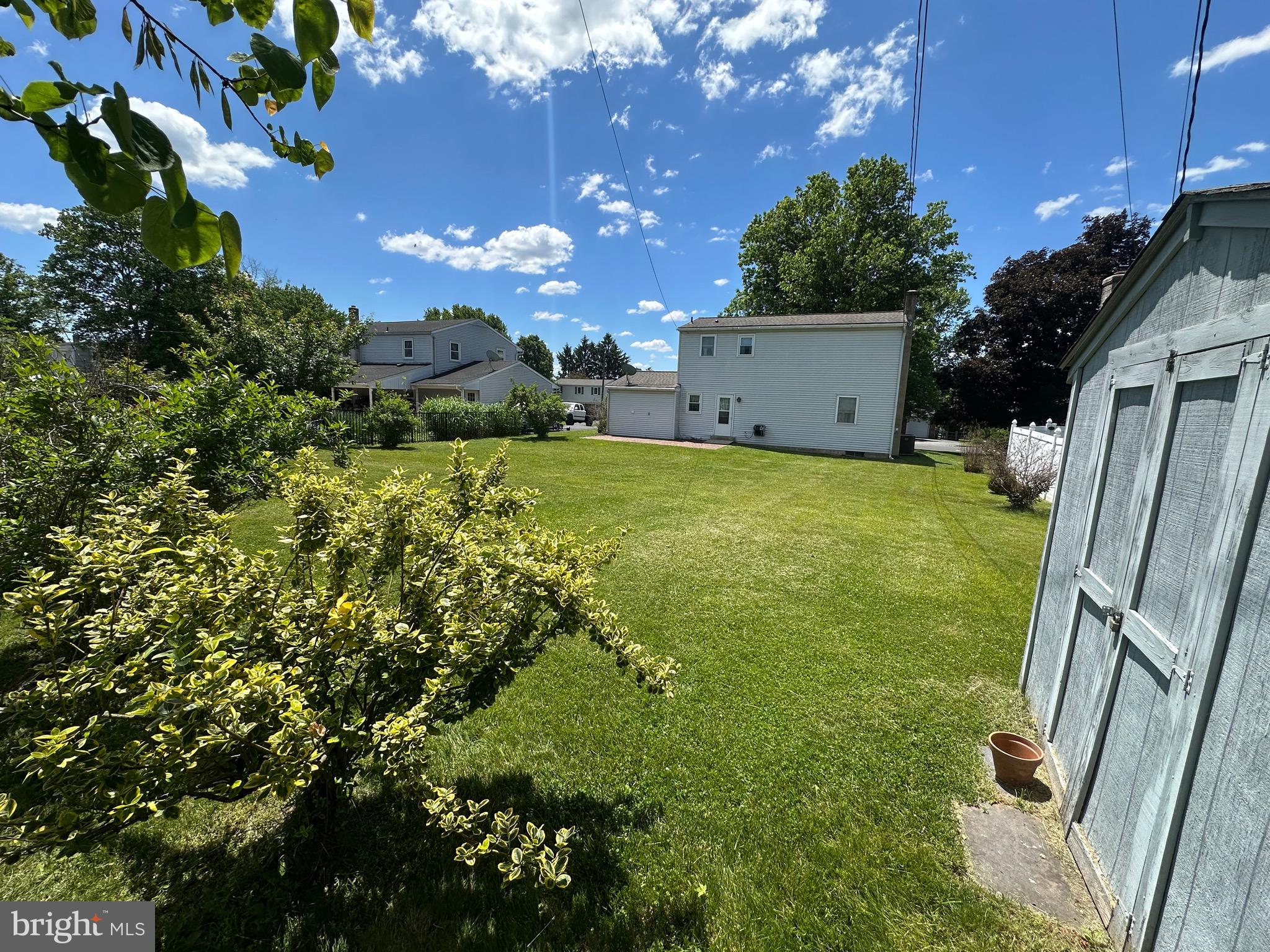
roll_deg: -2.4
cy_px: 476
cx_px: 635
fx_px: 514
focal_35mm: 14
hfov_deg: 102.1
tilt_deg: -9.4
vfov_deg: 85.7
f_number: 2.2
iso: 50
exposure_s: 1/1553
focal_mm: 2.22
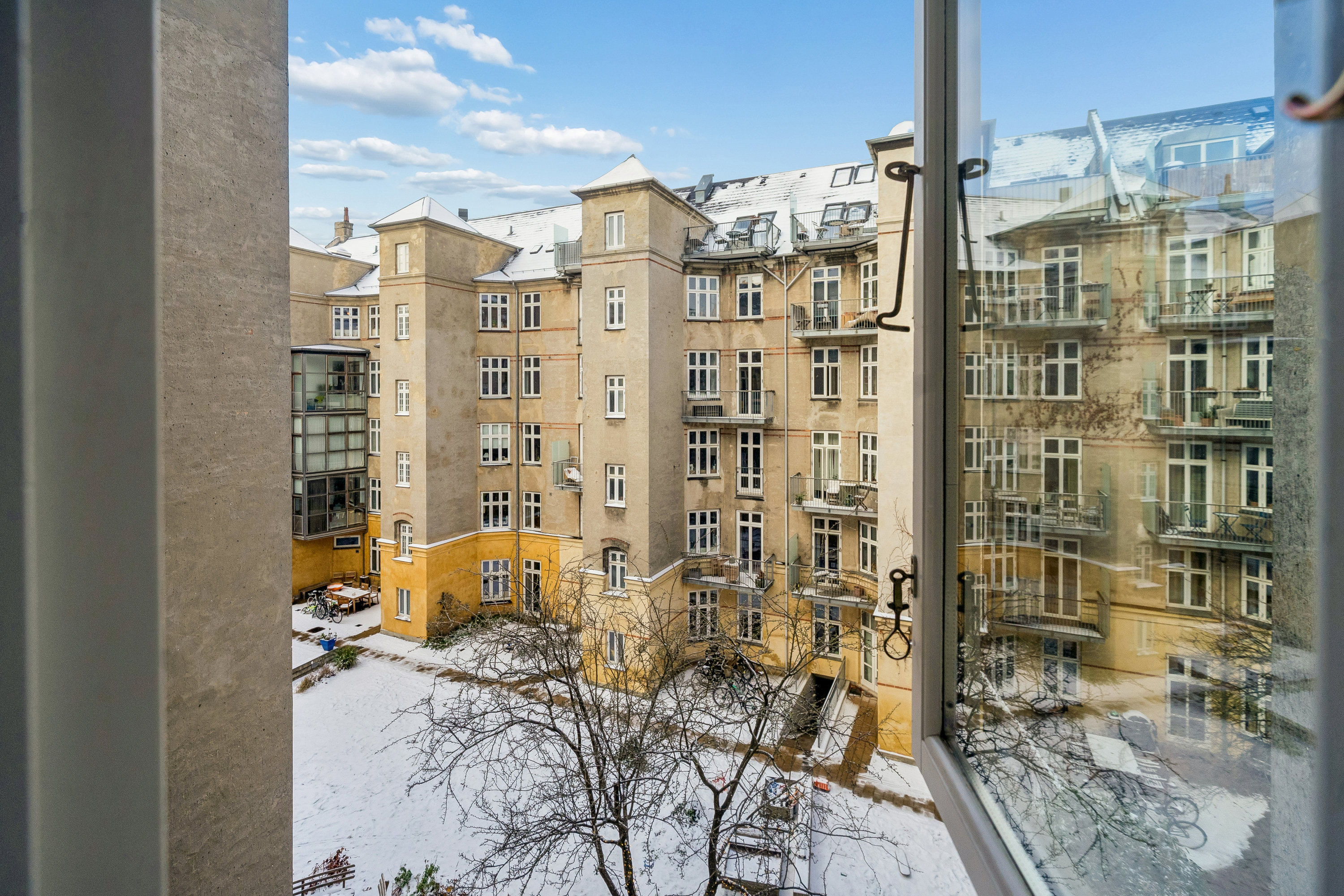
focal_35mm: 15
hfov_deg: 100.4
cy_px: 448
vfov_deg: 77.3
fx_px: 560
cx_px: 672
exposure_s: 1/500
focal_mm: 15
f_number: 5.6
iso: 200
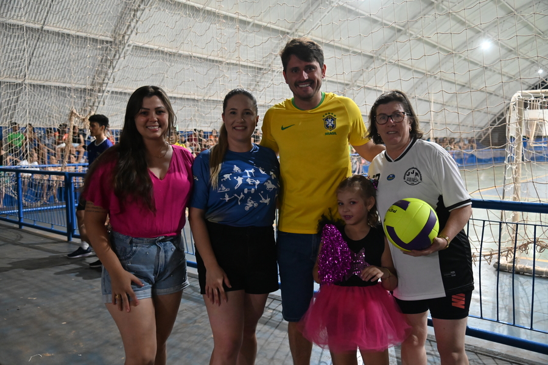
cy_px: 182
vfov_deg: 42.3
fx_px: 472
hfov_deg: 60.3
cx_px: 274
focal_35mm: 31
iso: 7200
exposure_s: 1/60
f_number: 4
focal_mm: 31
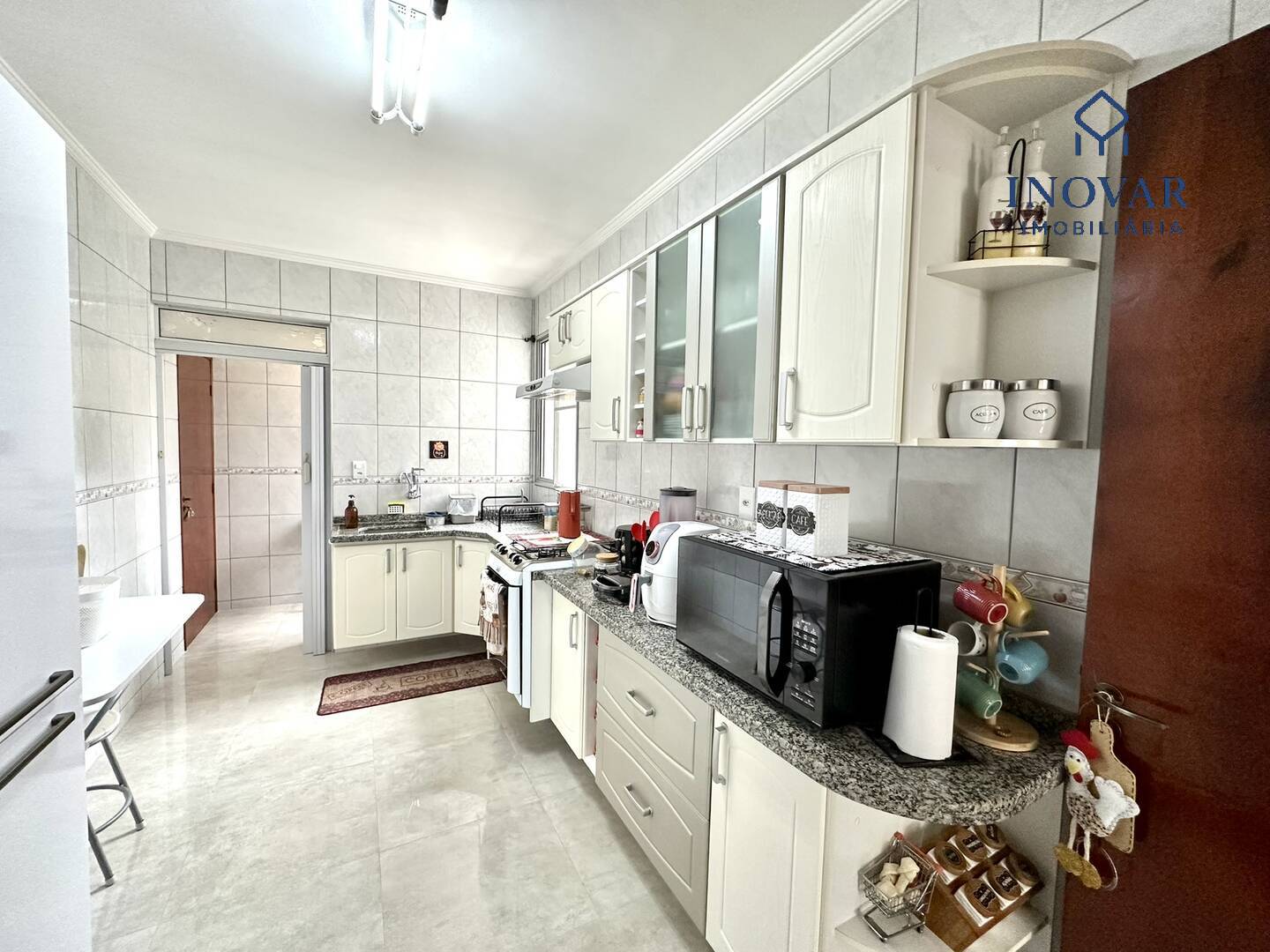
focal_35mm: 14
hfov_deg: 102.1
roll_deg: -2.1
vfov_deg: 85.7
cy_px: 476
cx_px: 635
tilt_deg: -2.8
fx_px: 514
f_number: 2.2
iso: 250
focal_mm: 2.22
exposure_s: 1/120
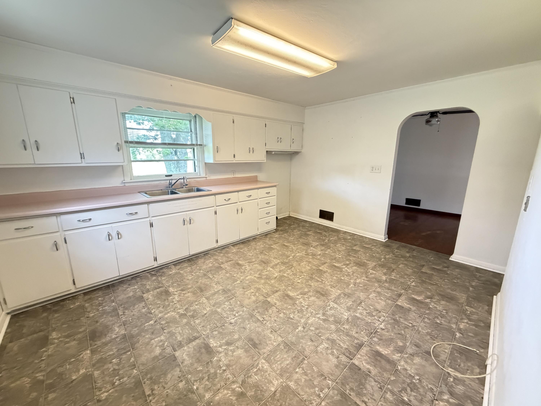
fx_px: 219
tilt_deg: -12.9
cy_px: 203
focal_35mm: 14
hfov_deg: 102.1
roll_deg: +1.3
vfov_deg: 85.7
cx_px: 270
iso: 800
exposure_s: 1/60
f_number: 2.2
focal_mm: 2.22
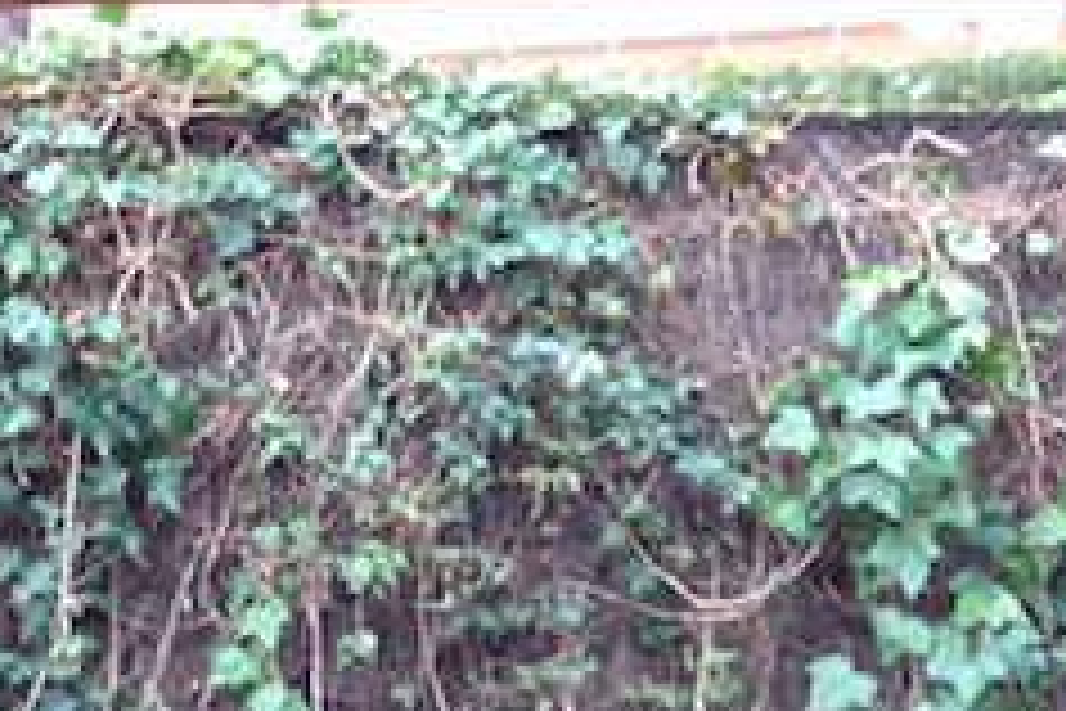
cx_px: 409
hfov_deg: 17.6
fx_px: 3435
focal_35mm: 116
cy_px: -572
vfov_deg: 11.0
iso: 50
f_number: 2.4
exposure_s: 1/30
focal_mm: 4.12
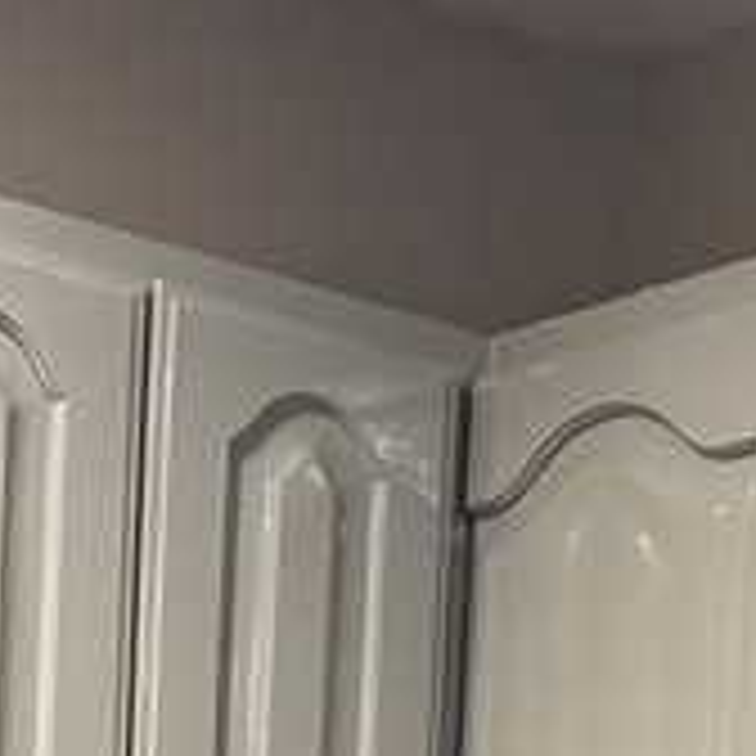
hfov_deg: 9.4
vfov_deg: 8.4
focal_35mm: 182
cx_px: 1066
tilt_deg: -5.5
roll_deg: -4.6
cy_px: 2061
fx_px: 4497
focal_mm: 6.76
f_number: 1.78
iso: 250
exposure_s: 1/60
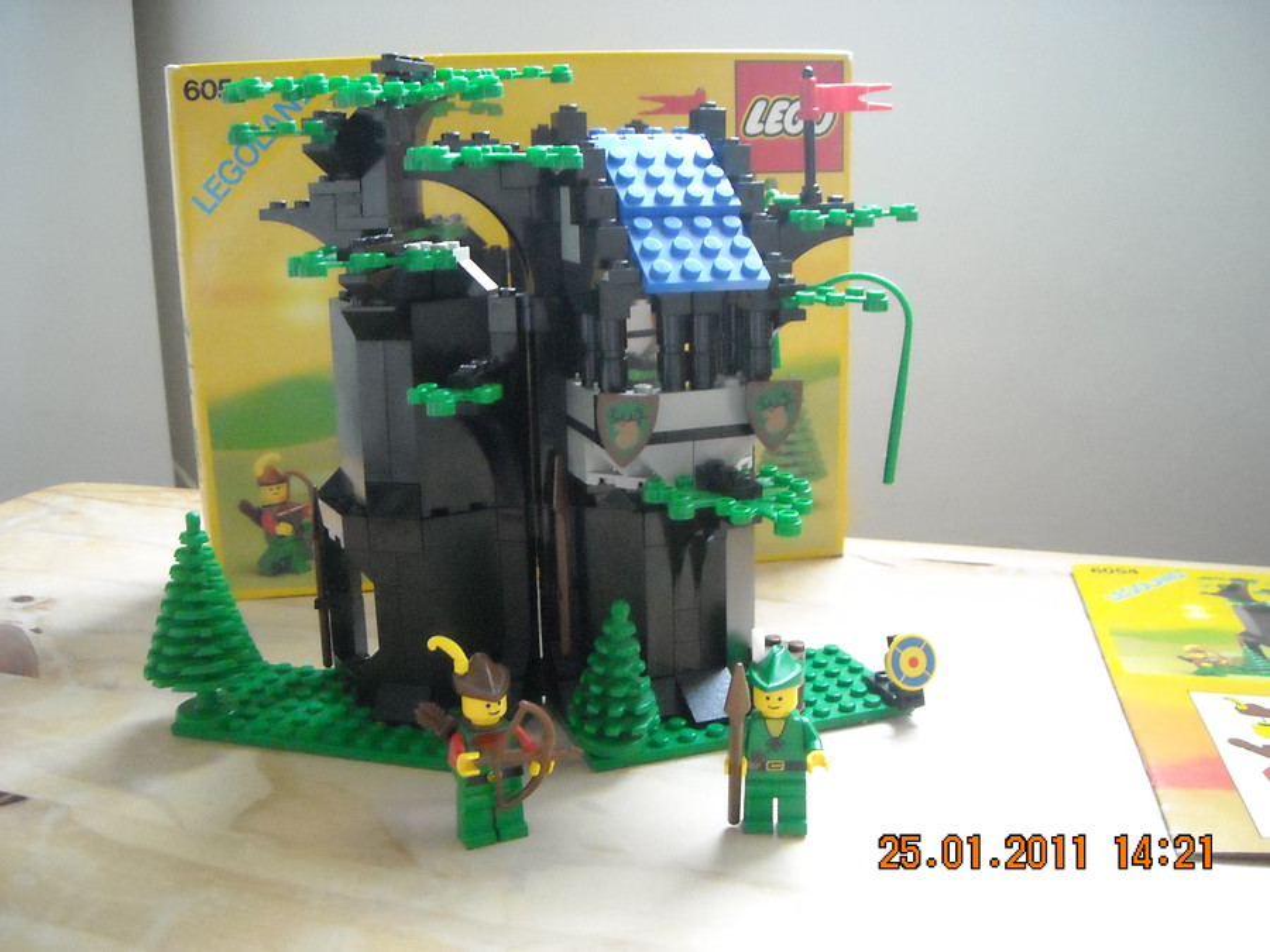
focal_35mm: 35
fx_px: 1284
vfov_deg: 40.7
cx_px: 635
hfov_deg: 52.6
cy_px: 476
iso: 800
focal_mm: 5.7
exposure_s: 1/17
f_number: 2.8
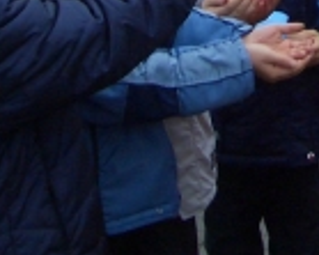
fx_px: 1481
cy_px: -237
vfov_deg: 9.3
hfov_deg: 11.8
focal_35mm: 157
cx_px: 466
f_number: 2.6
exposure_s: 1/60
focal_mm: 5.8
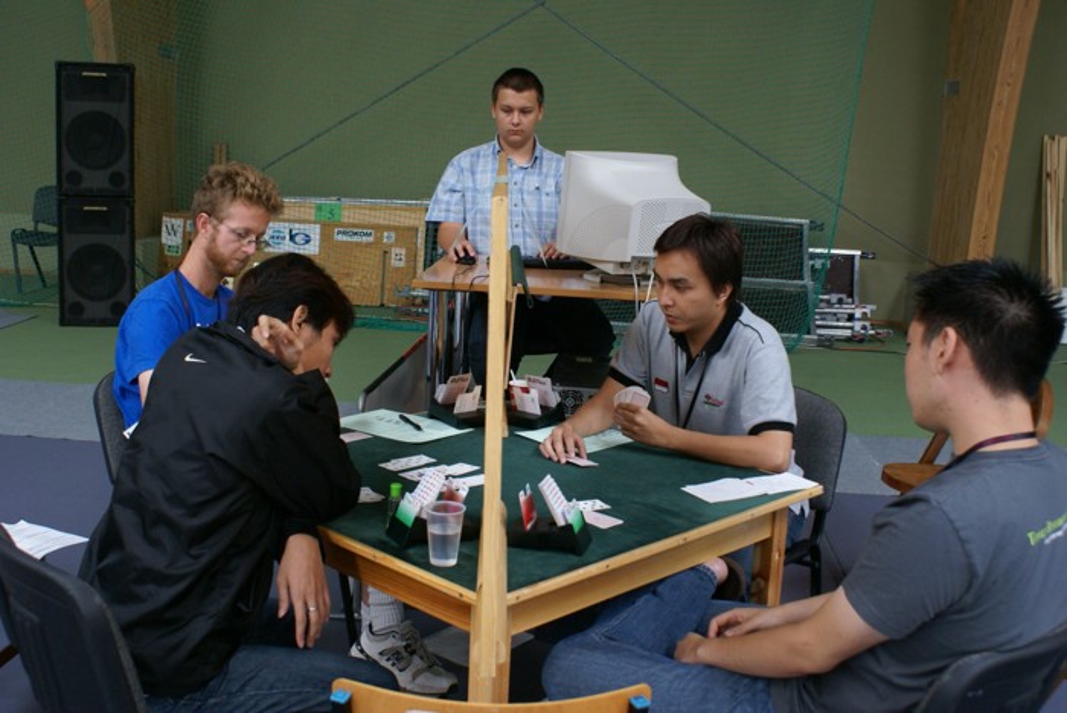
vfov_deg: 34.3
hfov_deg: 49.5
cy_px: 356
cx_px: 534
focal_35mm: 39
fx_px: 1157
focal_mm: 26
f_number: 5.6
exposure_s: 1/30
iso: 400
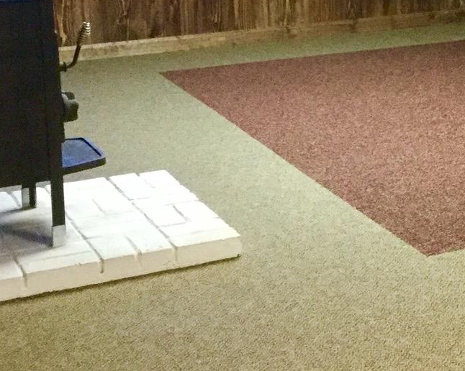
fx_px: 1320
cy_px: 27
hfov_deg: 19.2
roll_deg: +0.4
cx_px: 501
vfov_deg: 15.8
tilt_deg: -11.8
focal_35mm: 96
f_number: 2.4
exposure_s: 1/30
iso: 200
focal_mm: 3.3
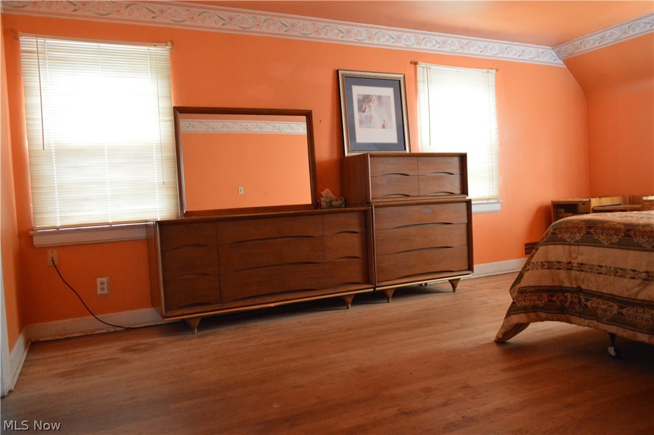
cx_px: 327
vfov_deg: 47.8
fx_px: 490
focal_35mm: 27
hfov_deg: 67.4
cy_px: 218
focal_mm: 18
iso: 3200
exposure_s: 1/25
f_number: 3.5
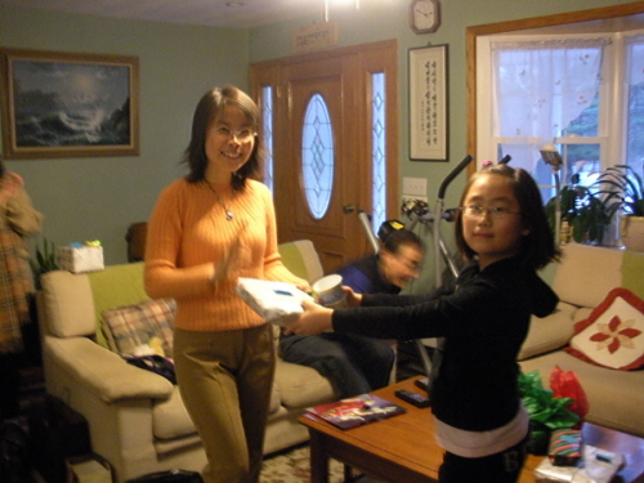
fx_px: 670
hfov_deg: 51.4
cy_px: 242
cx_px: 322
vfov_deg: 39.7
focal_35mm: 36
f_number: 3.5
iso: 400
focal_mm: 6.3
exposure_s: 1/11.2
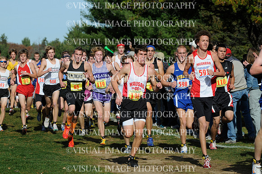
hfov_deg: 11.0
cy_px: 87
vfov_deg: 7.3
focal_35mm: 188
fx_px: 1363
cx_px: 131
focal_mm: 125
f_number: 5.6
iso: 200
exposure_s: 1/1000
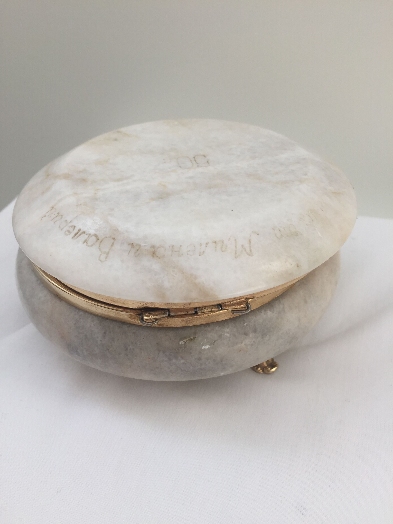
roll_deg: +4.1
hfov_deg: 48.2
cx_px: 196
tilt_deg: -37.7
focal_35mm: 29
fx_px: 439
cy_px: 262
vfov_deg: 61.7
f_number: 2.2
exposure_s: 1/534
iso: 32
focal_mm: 4.15
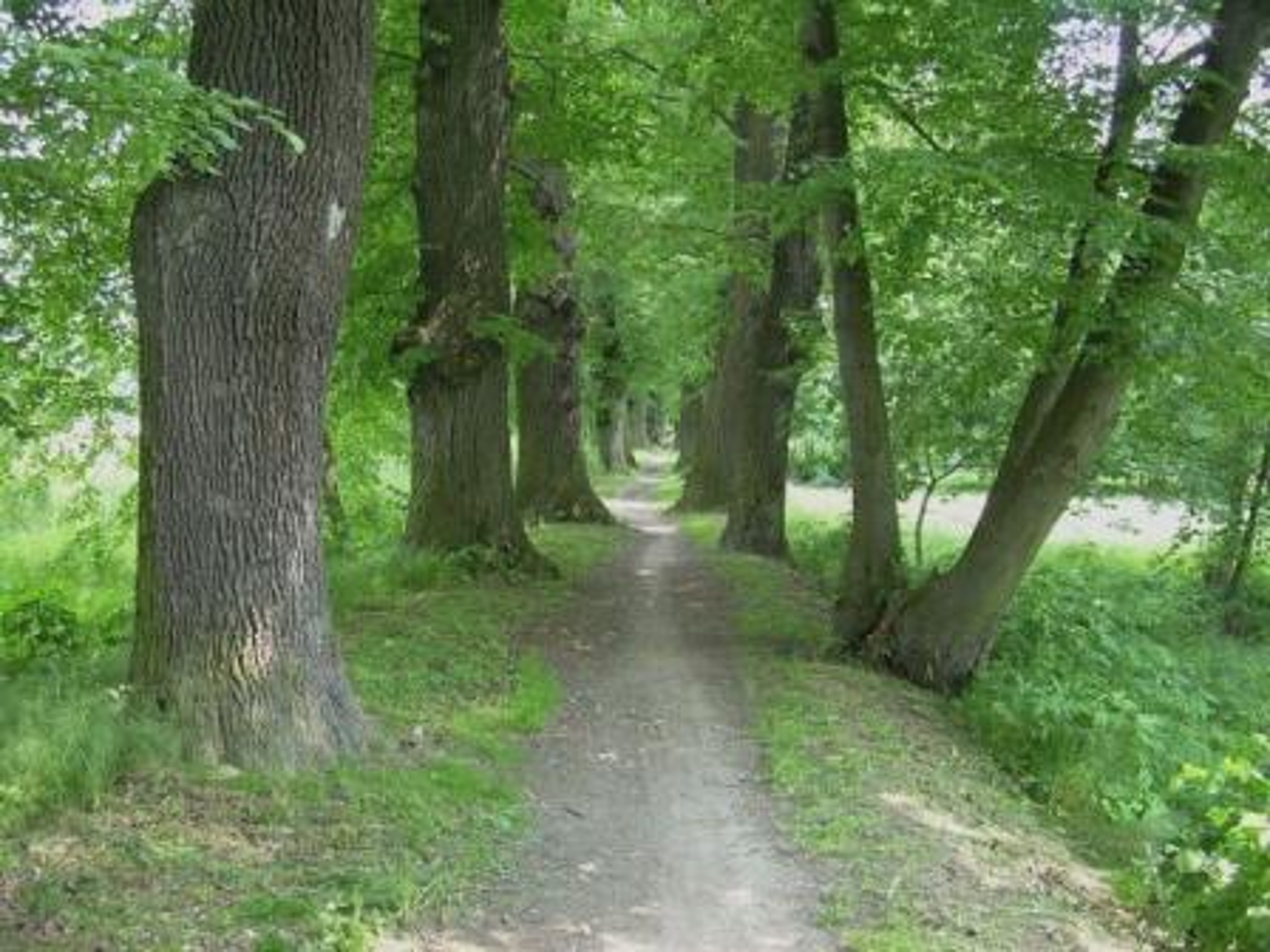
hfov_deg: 49.0
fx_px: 1394
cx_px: 635
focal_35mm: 38
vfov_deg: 37.7
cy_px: 476
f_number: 2.8
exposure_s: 1/25.2
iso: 50
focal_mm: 6.3
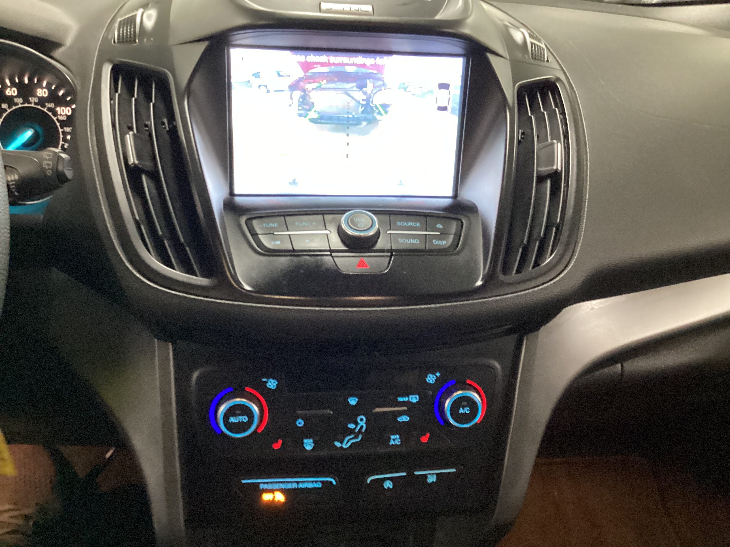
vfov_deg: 45.4
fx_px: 654
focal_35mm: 31
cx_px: 365
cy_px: 274
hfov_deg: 58.4
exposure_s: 1/30
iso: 640
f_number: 2.4
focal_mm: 3.3
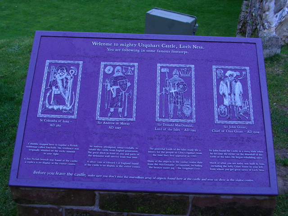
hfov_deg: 41.2
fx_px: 383
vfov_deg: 31.5
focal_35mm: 46
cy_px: 108
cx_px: 144
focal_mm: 7.1
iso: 50
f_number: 3
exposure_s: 1/137
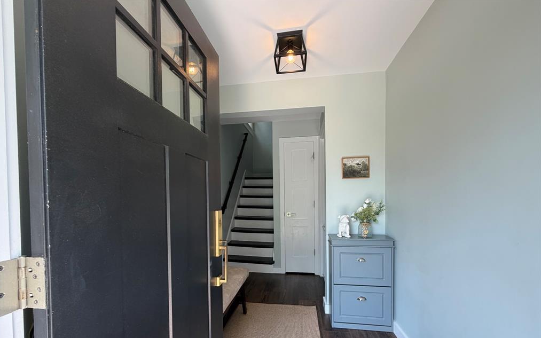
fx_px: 221
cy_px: 203
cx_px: 269
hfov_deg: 101.5
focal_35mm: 15
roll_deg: +1.6
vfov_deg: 74.0
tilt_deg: -0.3
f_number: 2.2
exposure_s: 1/120
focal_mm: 2.22
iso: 80
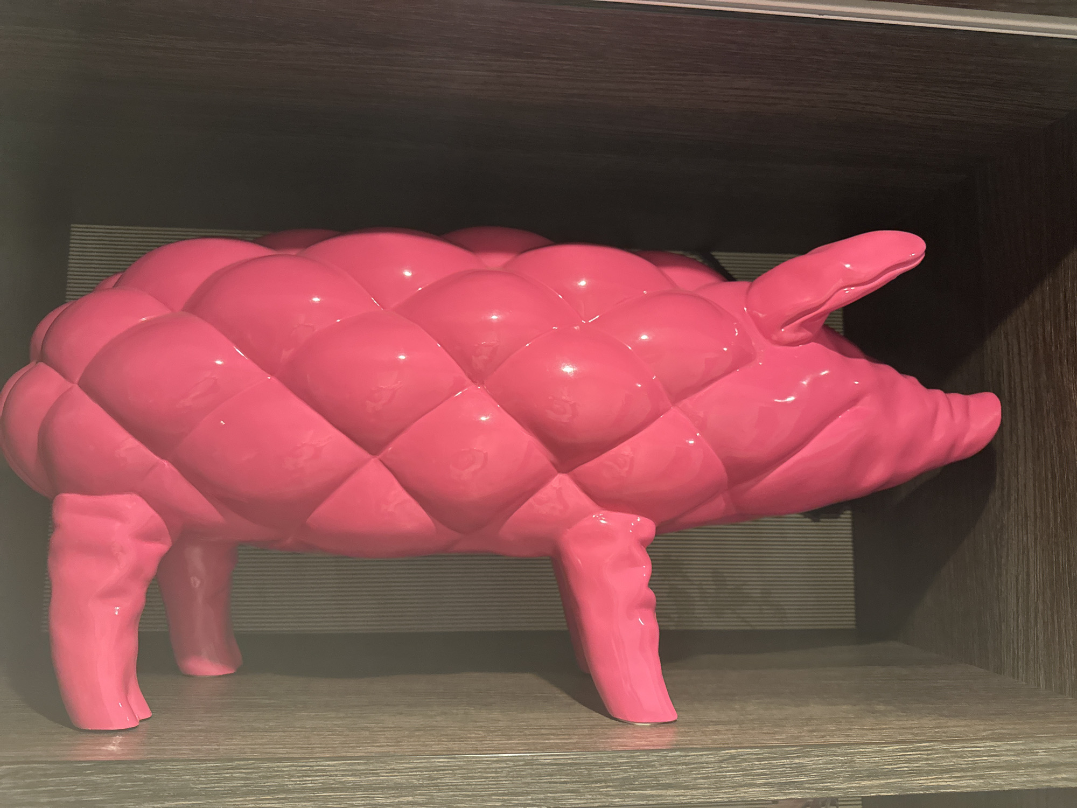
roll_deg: +0.1
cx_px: 538
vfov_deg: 56.8
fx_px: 747
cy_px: 404
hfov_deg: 71.6
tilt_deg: +6.7
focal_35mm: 24
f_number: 1.78
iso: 640
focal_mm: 6.86
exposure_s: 1/50
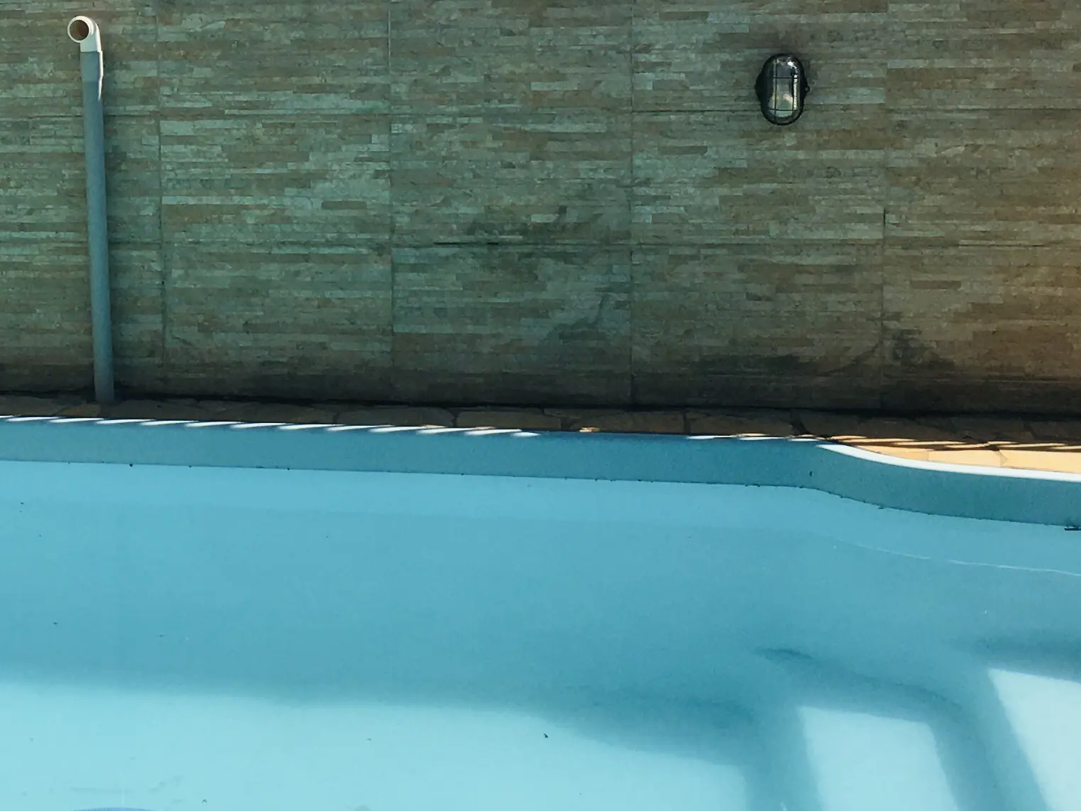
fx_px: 2404
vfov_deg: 19.0
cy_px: 183
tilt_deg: -6.9
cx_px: 22
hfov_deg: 24.3
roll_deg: +1.1
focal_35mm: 77
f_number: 2.2
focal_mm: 4.15
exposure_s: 1/1709
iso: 25
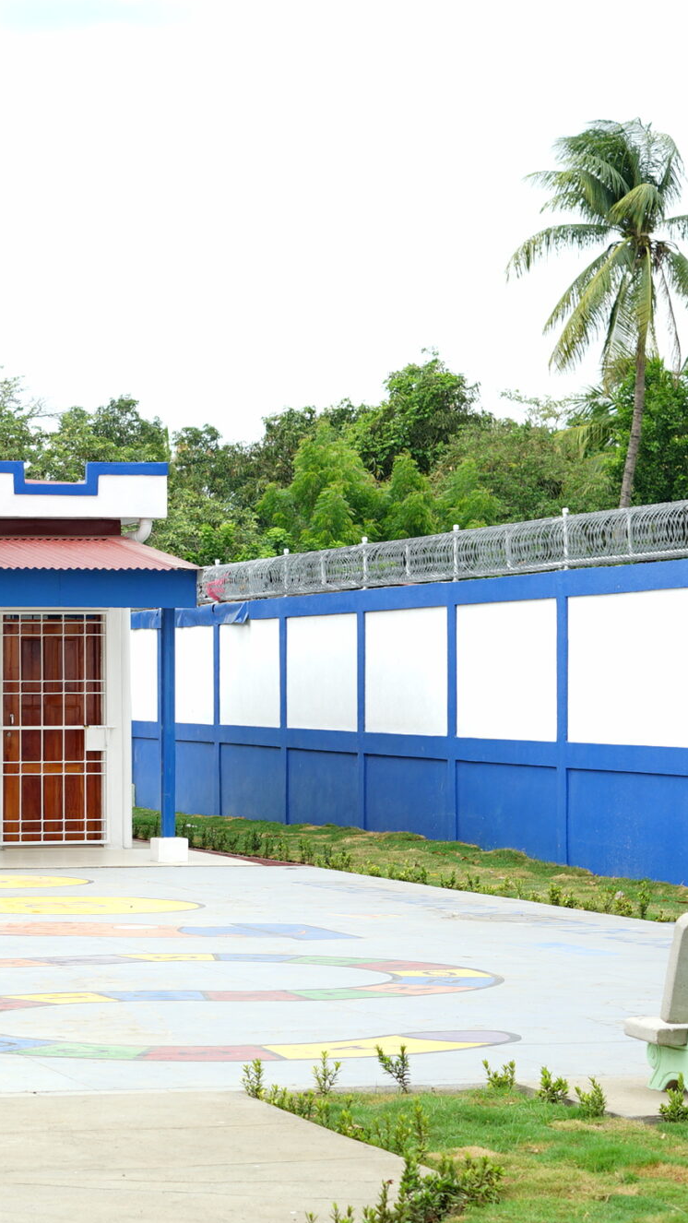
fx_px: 3275
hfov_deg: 11.8
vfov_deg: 21.1
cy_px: 683
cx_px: -49
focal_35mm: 101
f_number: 4
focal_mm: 50
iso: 80
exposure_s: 1/250
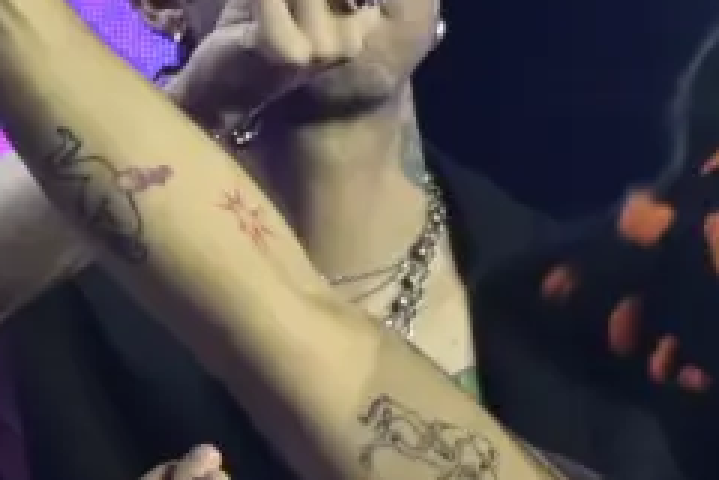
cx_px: 980
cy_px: 410
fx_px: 21748
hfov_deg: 1.9
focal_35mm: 1089
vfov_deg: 1.3
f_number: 11
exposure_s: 1/125
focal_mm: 170
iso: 2500
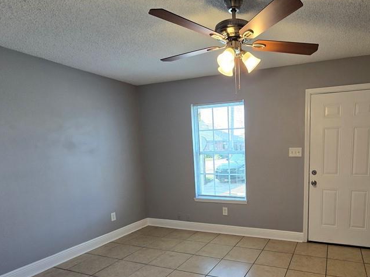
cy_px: 182
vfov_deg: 62.0
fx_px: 224
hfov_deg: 76.9
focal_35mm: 21
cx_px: 241
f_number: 2.2
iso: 80
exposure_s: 1/60
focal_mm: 2.2
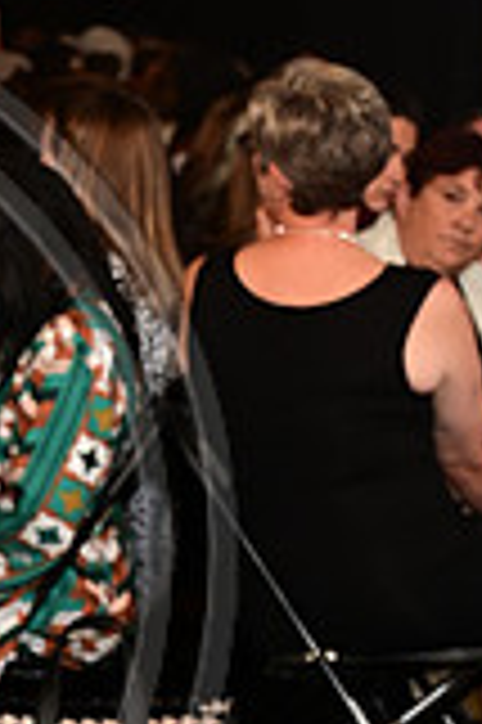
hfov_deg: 5.4
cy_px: 549
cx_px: -351
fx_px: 5072
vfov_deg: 8.2
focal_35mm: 252
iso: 1000
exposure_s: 1/160
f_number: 6.3
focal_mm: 70
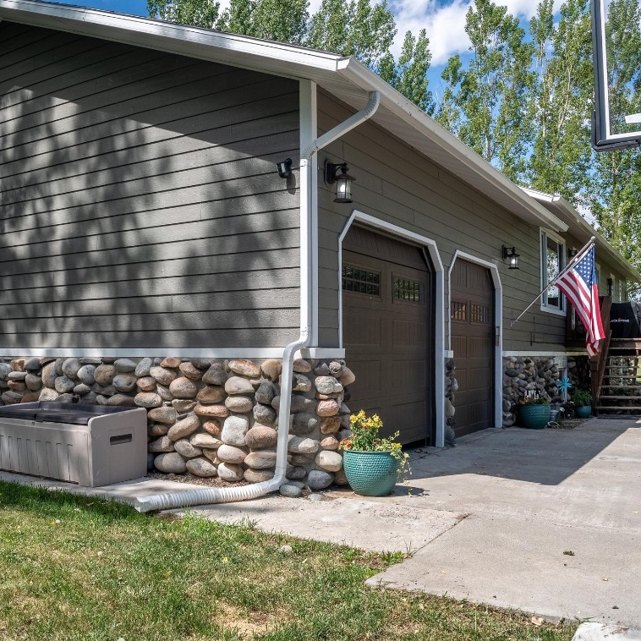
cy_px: 323
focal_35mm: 31
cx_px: 227
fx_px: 649
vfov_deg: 52.5
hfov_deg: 51.8
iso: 400
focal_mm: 16
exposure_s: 1/3200
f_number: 8
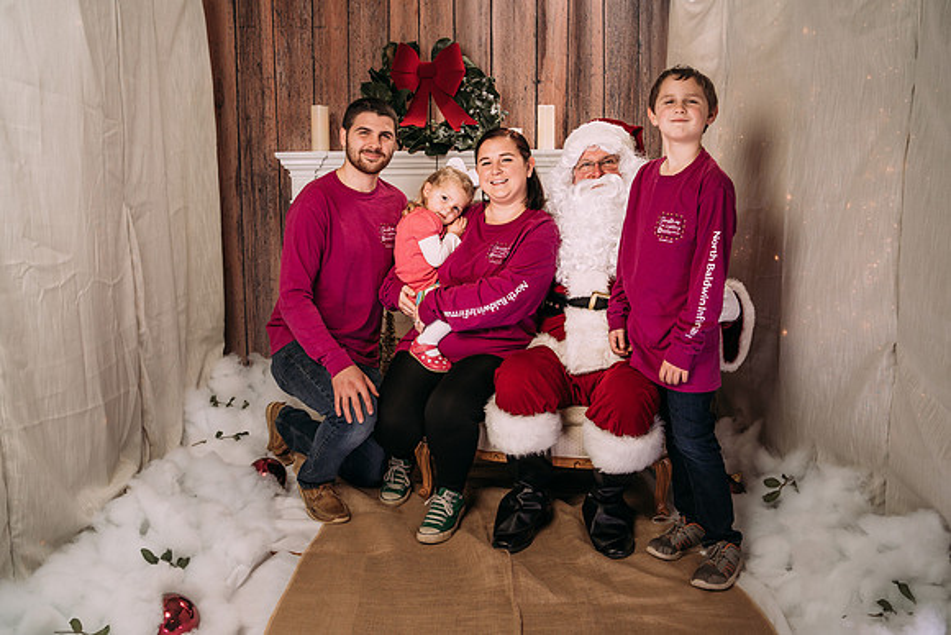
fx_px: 925
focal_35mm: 35
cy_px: 318
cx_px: 476
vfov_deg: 37.9
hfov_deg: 54.4
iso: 200
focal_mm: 35
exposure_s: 1/125
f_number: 5.6
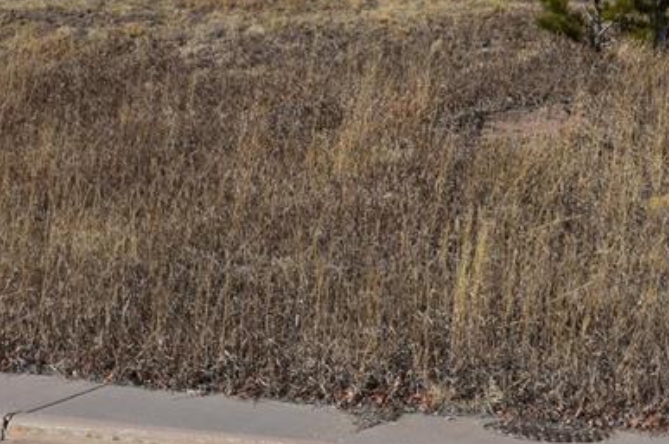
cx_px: 2
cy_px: 21
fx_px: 1843
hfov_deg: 20.0
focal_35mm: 99
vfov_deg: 13.6
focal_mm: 25
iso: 320
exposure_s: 1/500
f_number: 11
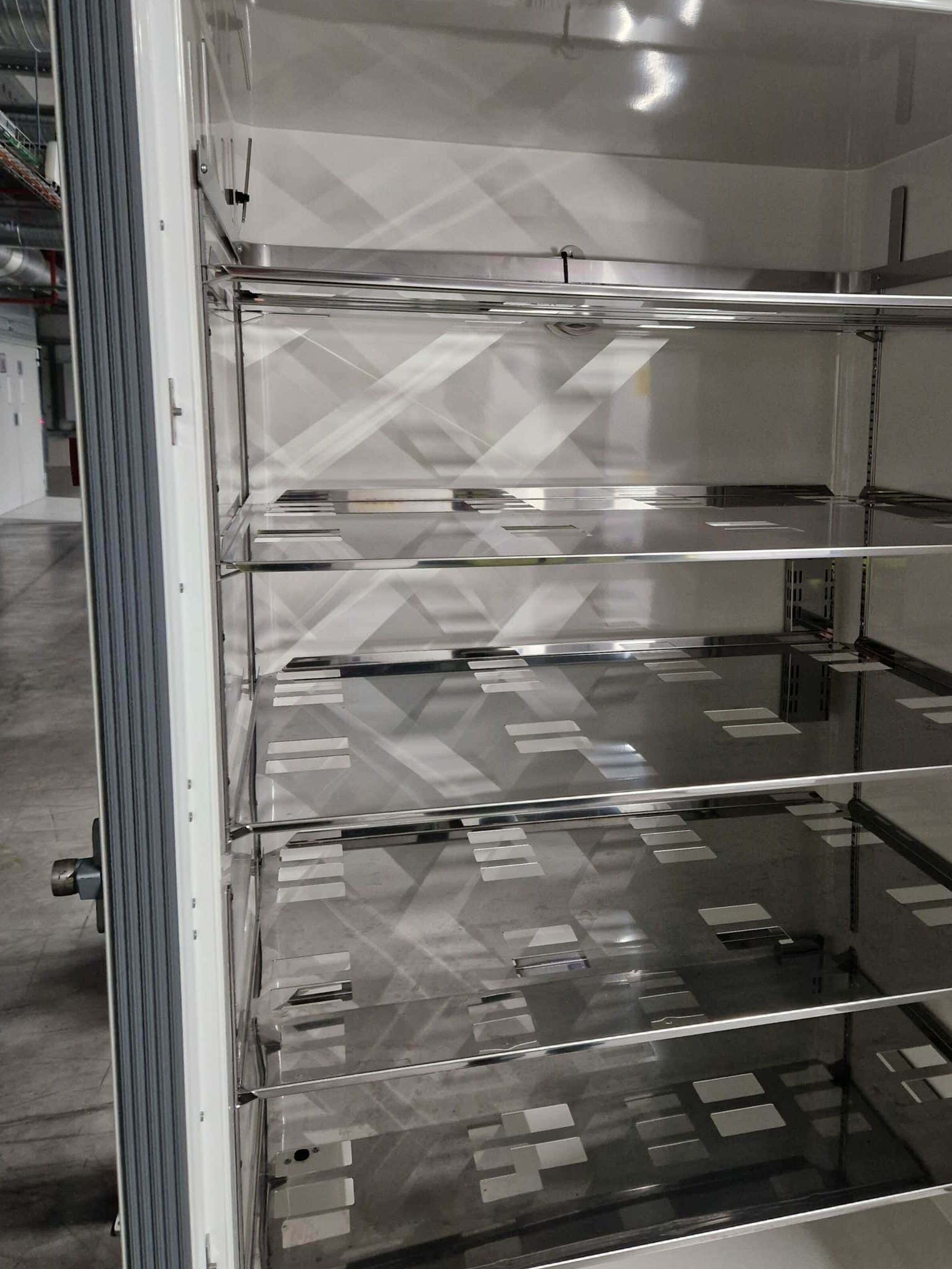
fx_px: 1063
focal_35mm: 29
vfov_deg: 61.4
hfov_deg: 47.8
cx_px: 597
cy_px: 552
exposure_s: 1/100
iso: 400
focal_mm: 5.4
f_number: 1.8
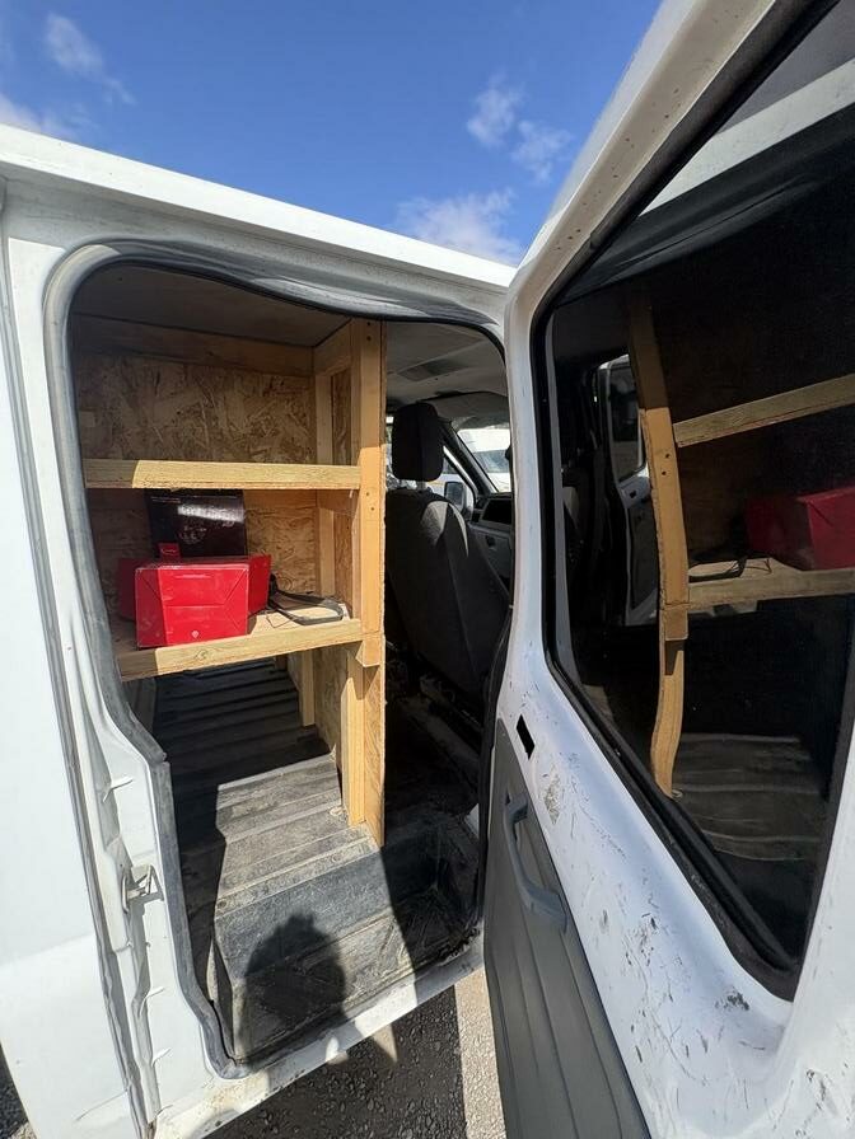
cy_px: 570
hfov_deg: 85.7
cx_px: 428
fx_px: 461
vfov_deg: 102.1
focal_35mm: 14
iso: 64
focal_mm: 2.22
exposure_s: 1/921
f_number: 2.2
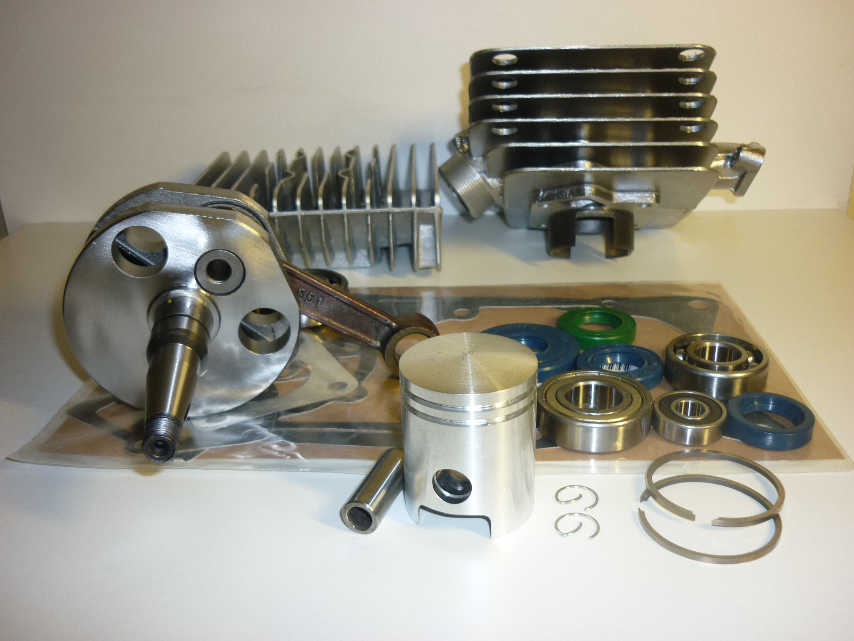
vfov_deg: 42.9
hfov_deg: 55.4
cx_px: 427
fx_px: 814
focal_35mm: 33
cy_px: 320
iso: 100
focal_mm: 5.5
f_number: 2.8
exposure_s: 1/30
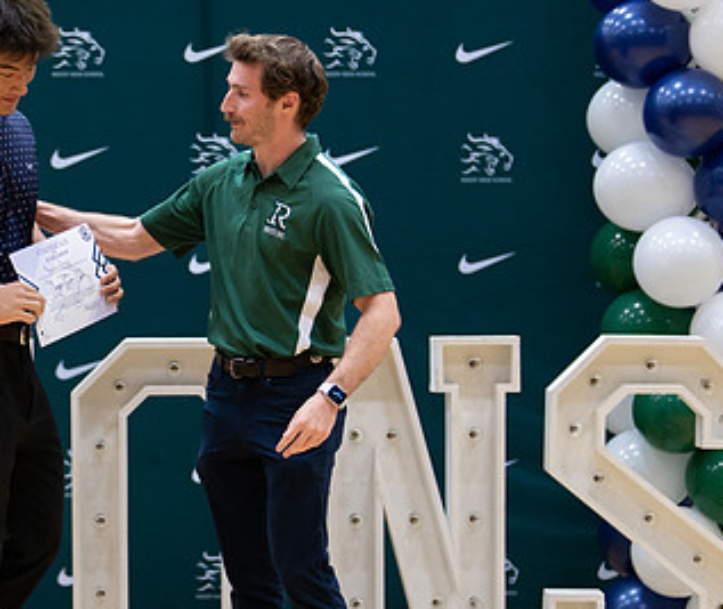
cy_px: 339
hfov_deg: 16.3
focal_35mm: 114
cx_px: 65
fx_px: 2490
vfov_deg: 13.9
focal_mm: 50
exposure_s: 1/320
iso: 400
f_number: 1.2
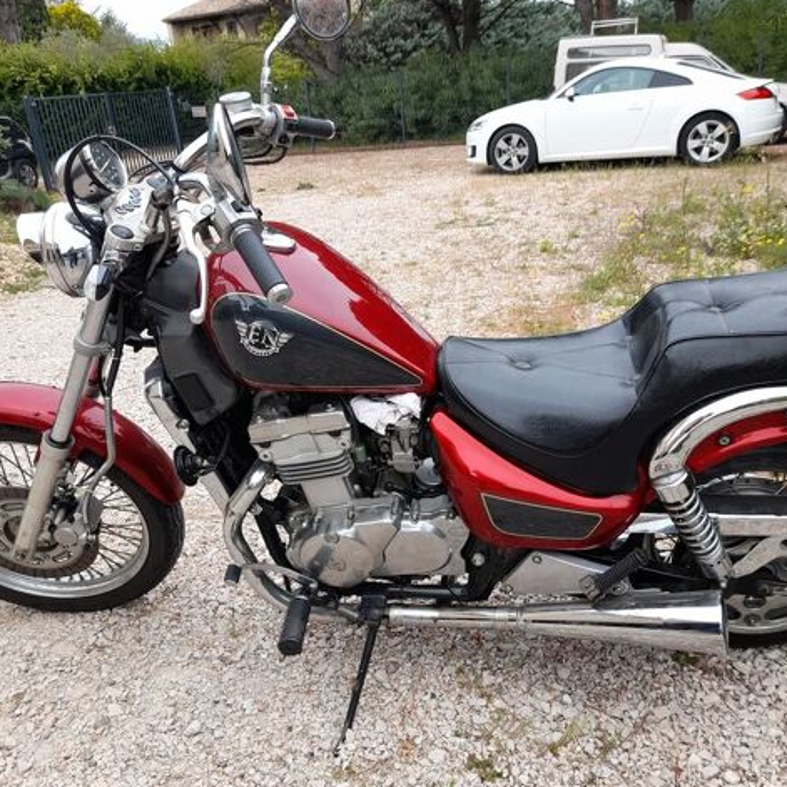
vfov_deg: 54.0
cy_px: 419
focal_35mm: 30
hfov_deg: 54.0
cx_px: 396
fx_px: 772
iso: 20
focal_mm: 4.6
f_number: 2
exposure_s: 1/162
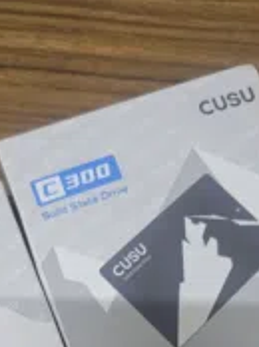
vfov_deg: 33.1
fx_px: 530
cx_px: 76
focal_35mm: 53
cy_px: 349
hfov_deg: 27.2
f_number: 1.7
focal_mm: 6.3
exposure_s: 1/100
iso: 800
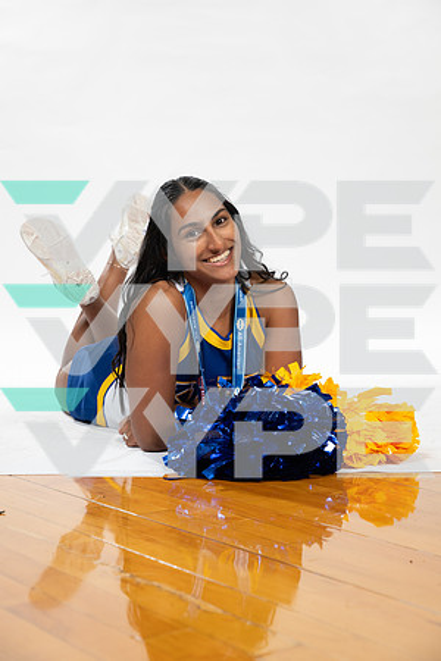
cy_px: 330
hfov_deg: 20.9
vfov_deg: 31.0
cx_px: 220
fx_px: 1194
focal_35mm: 65
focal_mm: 65
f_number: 7.1
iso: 800
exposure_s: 1/320
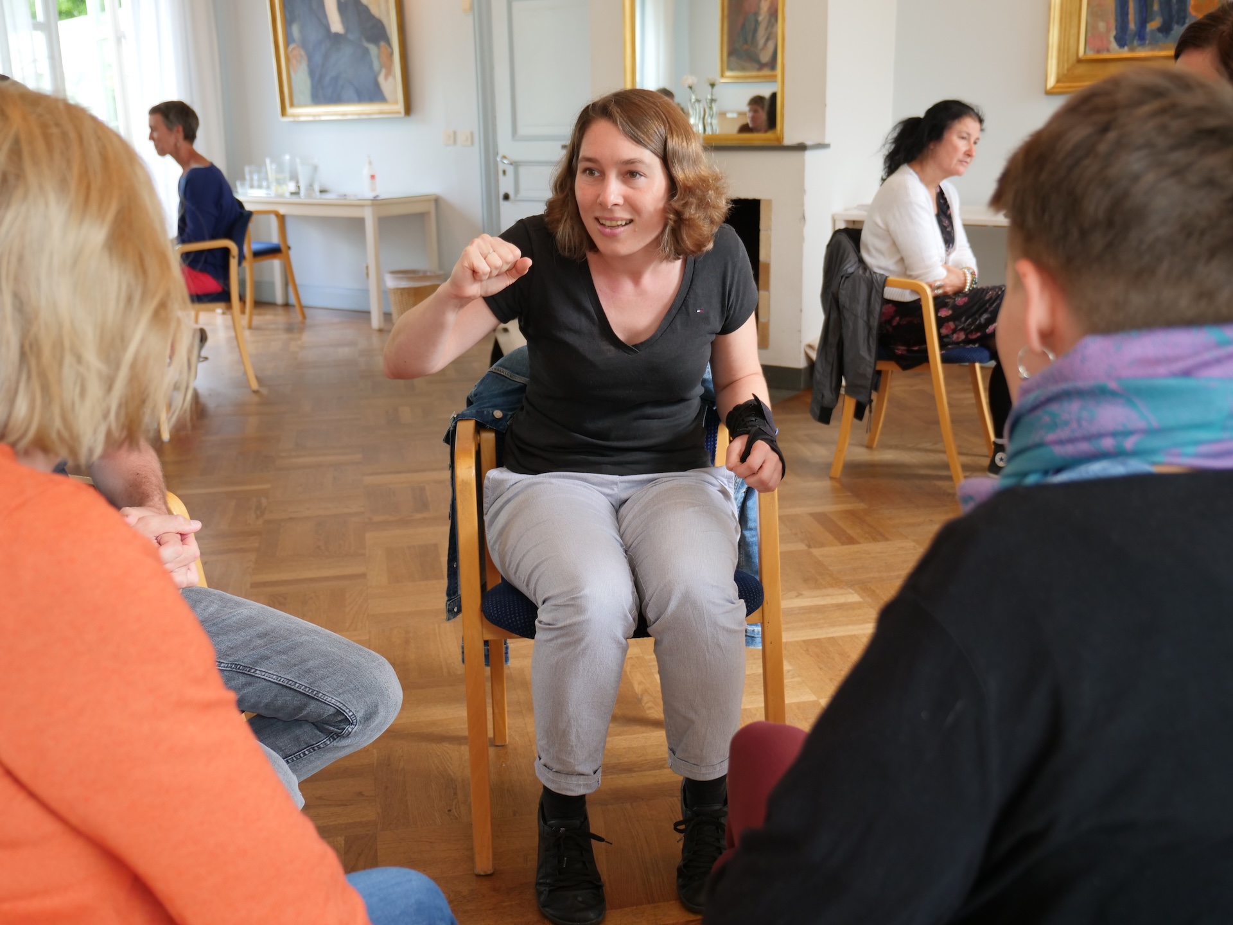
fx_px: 1282
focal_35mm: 36
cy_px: 462
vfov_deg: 39.7
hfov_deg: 51.4
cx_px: 616
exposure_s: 1/60
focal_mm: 18
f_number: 2.8
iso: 320
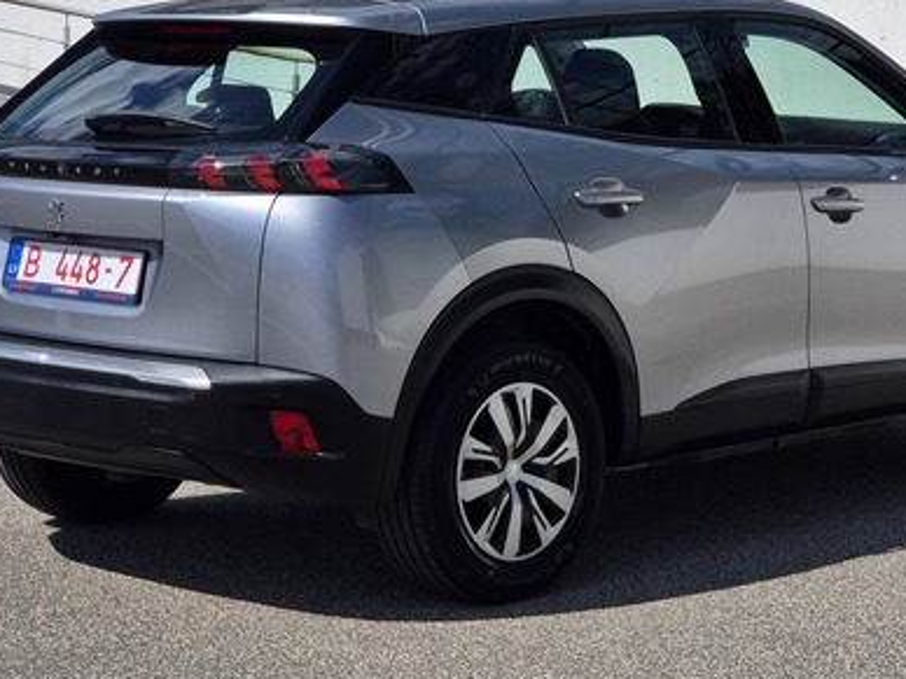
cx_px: 541
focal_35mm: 113
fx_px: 2958
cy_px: 177
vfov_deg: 13.1
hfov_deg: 17.4
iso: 25
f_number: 2.4
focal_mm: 7
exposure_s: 1/1628
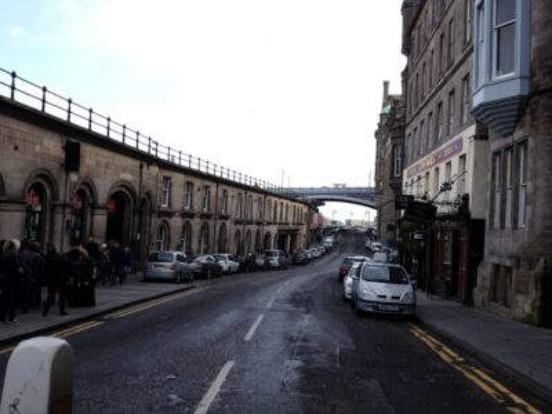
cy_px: 207
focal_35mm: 35
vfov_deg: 40.7
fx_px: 558
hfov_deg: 52.6
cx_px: 276
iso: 50
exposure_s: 1/460
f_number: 2.4
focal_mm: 4.28
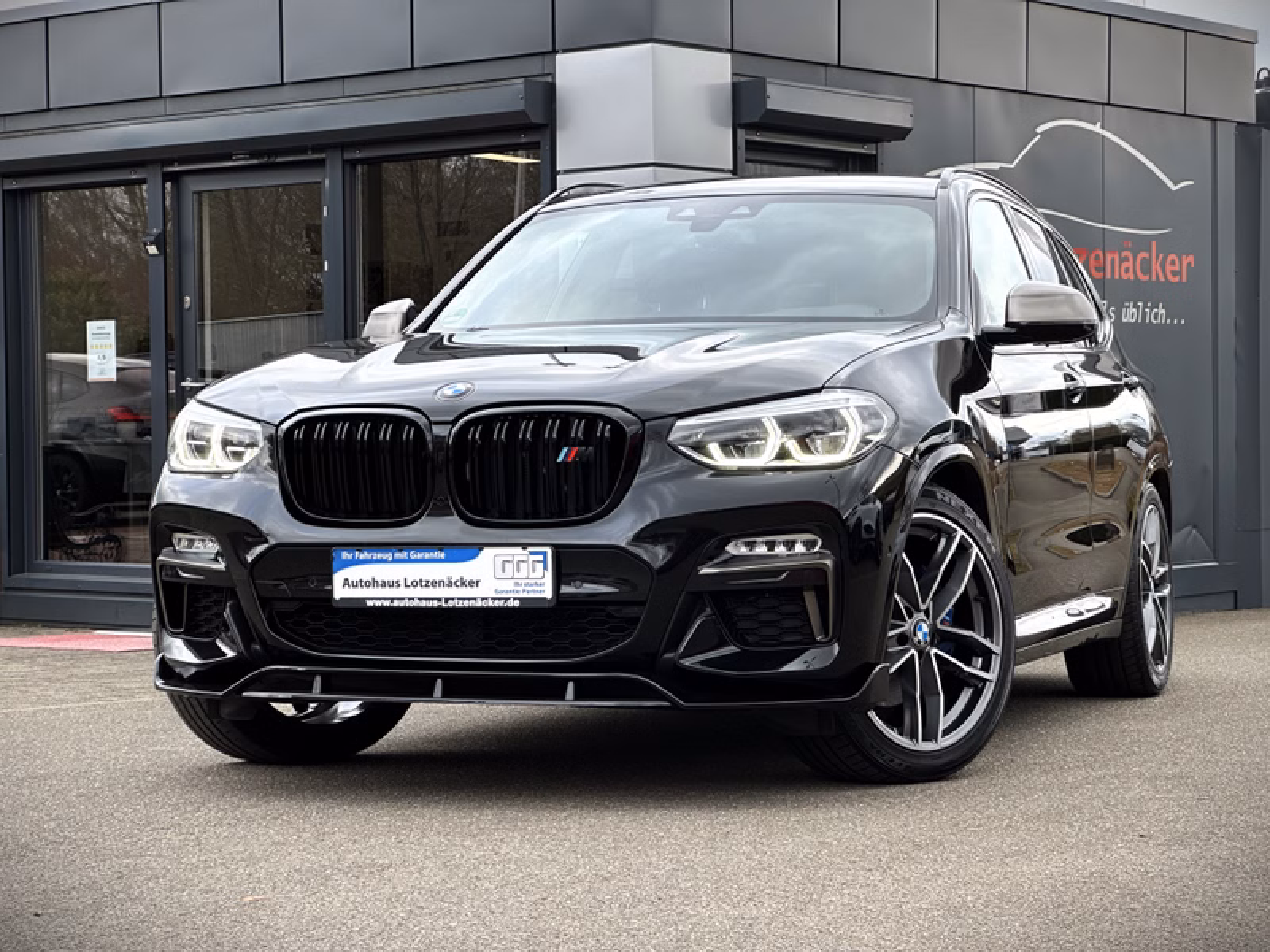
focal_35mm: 77
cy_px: 476
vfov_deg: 19.1
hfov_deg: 25.3
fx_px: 2825
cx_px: 635
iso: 32
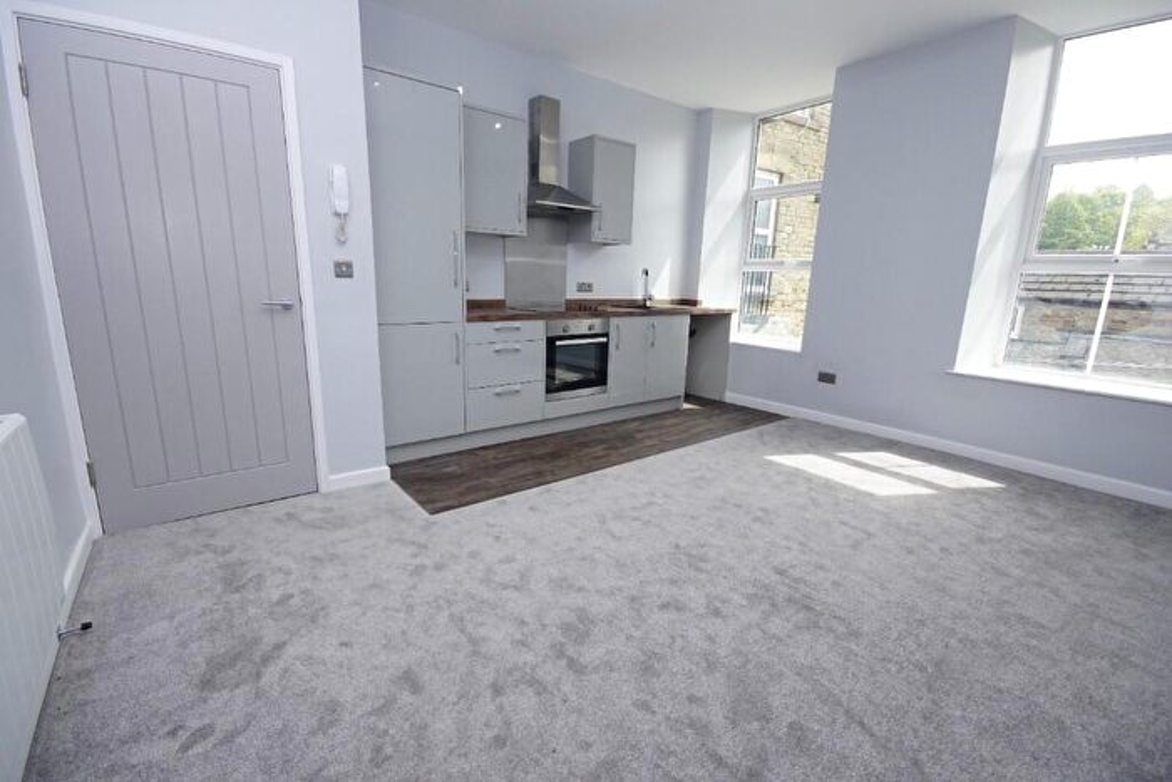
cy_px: 391
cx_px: 586
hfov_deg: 100.4
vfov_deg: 77.4
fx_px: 488
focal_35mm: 15
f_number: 9
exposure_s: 1/160
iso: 800
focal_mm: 10
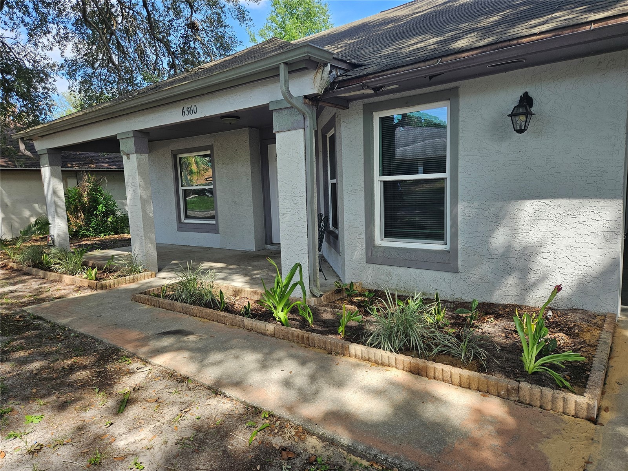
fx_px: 417
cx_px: 314
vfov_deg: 58.9
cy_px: 236
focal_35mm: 23
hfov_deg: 73.9
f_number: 1.8
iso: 32
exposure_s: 1/531
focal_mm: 5.4
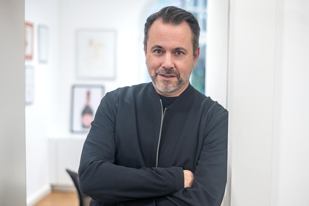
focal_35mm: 50
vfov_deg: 27.0
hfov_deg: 39.6
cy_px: 103
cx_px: 154
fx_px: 429
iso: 250
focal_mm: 50
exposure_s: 1/125
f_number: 2.5
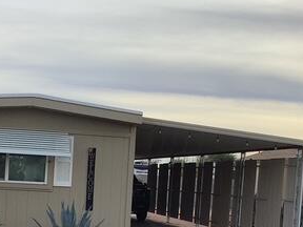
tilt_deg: -5.5
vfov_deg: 20.8
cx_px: 44
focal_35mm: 69
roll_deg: -2.2
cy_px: 210
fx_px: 604
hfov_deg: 27.4
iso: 25
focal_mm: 3.3
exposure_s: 1/1006
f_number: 2.4
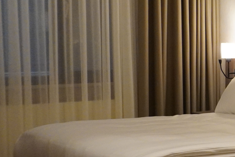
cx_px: 436
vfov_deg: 9.7
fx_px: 927
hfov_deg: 13.0
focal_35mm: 142
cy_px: 78
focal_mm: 24
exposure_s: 1/160
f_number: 4.5
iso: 4000
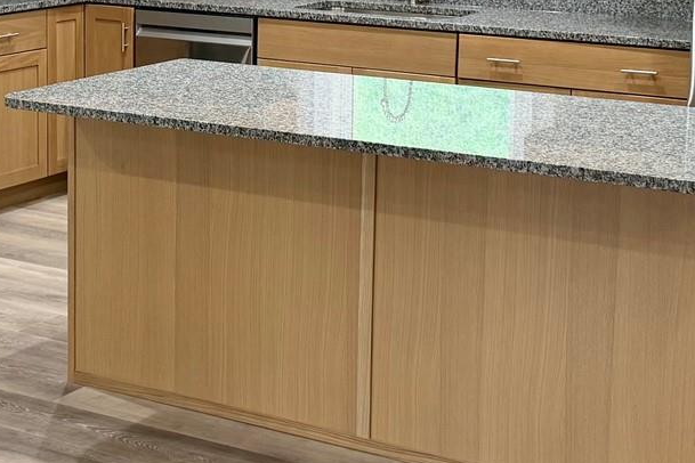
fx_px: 1622
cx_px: 185
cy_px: 86
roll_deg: -0.1
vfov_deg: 16.1
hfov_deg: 24.0
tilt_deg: -9.6
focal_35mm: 84
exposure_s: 1/60
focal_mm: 6.76
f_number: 1.78
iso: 100
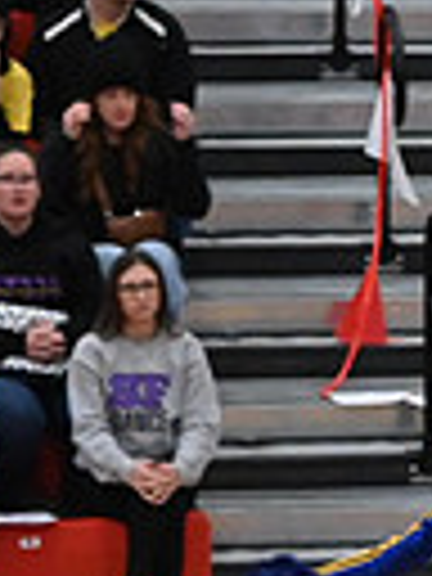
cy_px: 866
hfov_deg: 2.8
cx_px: 1242
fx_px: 8669
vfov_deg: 3.8
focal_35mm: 521
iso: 6400
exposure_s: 1/400
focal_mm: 80
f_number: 4
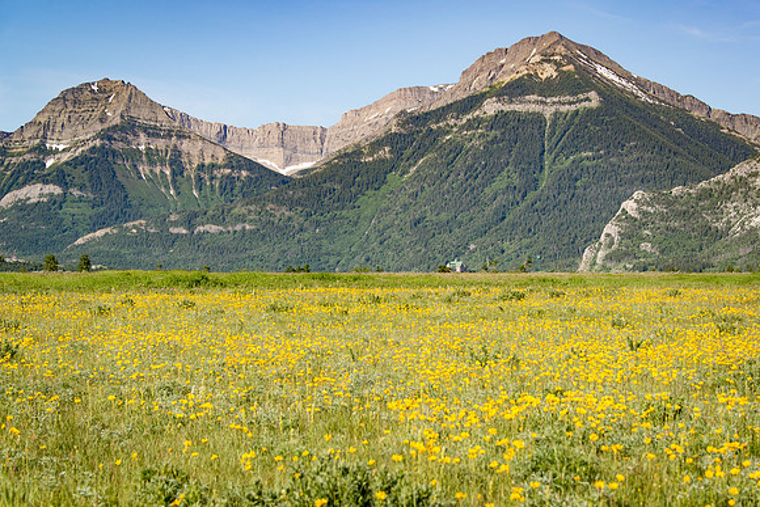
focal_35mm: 75
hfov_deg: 27.1
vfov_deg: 18.3
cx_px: 417
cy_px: 277
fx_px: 1577
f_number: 5.6
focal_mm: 68
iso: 200
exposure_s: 1/640
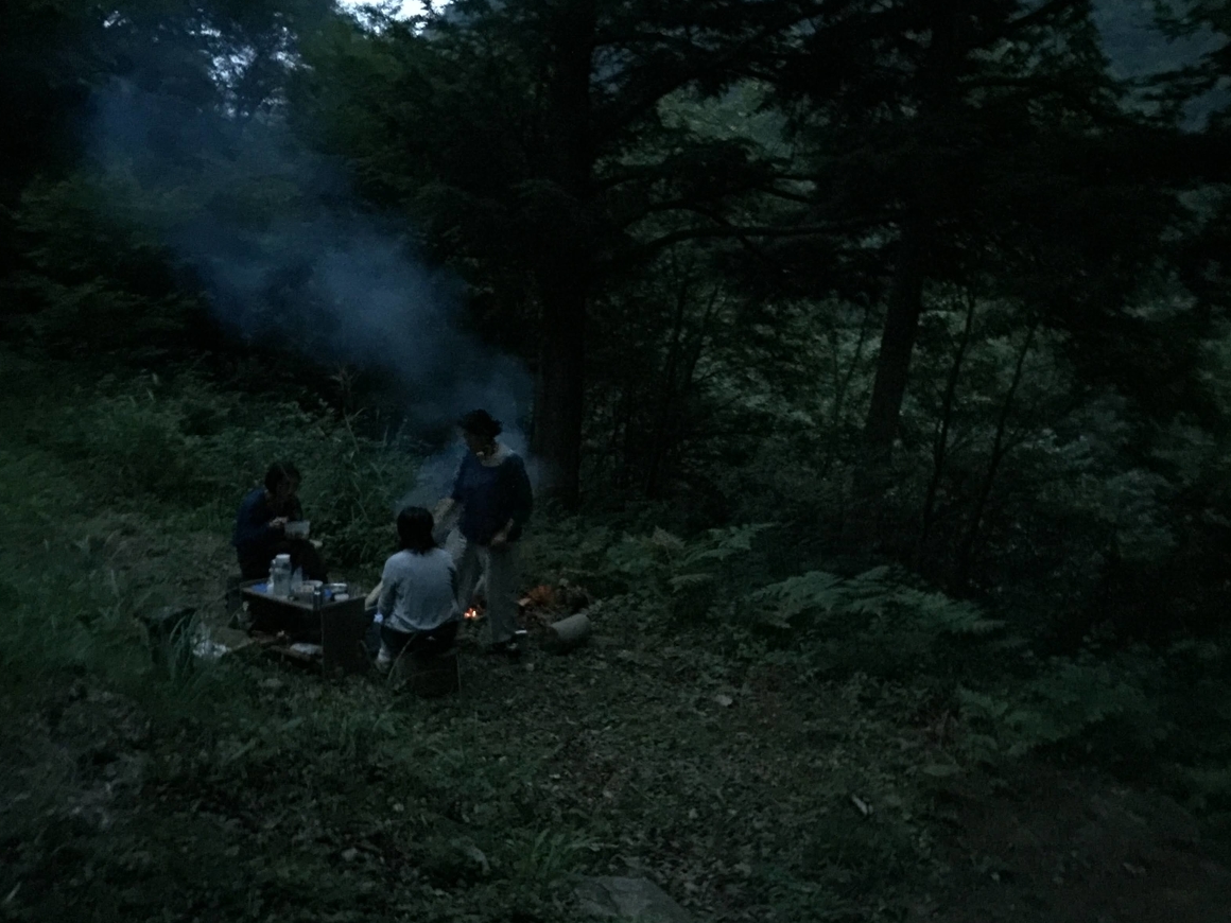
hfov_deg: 60.0
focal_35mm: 30
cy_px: 463
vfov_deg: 46.8
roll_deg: -1.7
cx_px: 631
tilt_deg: -10.5
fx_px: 1067
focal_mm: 4.15
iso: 500
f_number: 2.2
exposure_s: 1/4
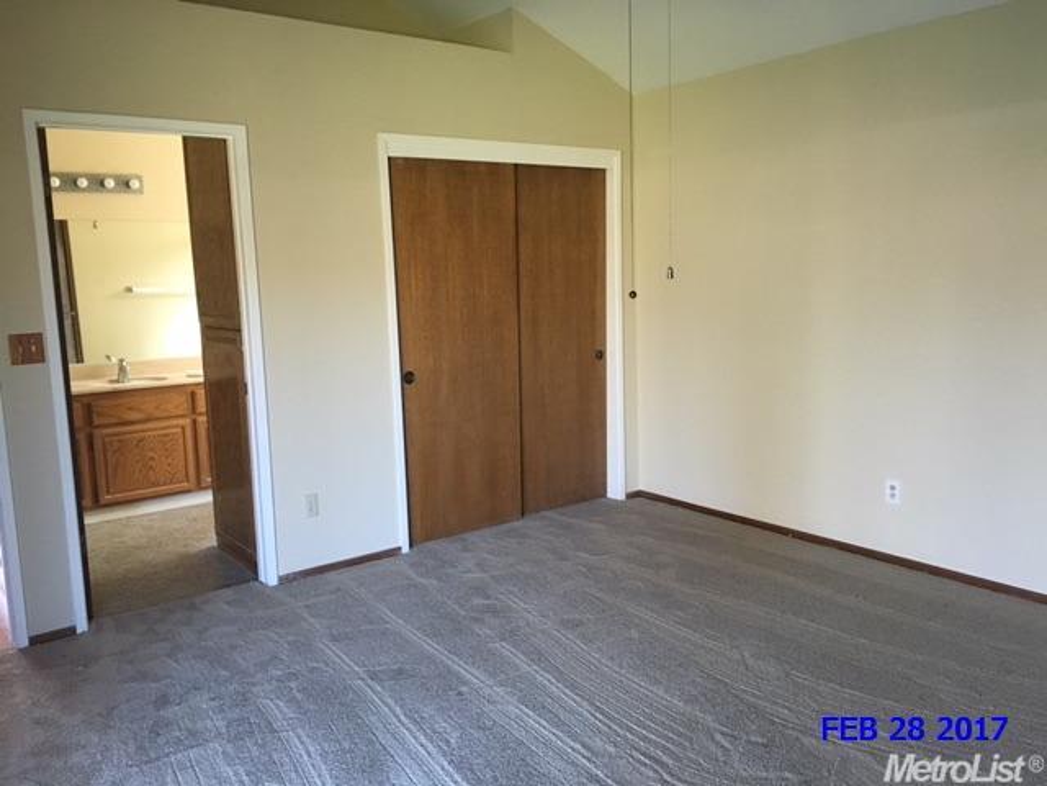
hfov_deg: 61.7
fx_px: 877
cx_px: 524
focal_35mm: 29
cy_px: 393
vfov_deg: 48.2
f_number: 2.2
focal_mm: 4.15
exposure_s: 1/30
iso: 125
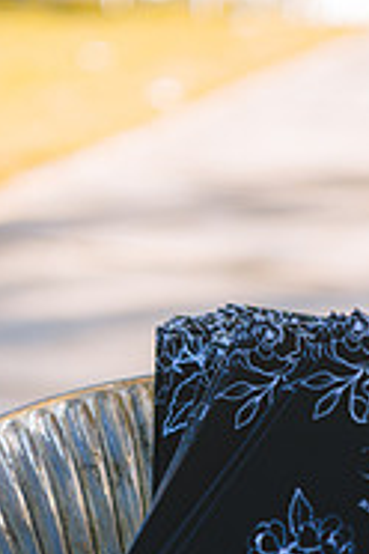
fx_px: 1706
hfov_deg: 12.3
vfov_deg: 18.2
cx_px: 287
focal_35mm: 111
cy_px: 474
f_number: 2.8
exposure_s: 1/500
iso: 160
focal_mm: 46
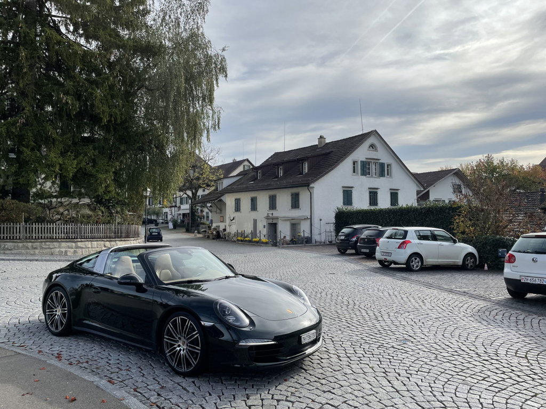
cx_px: 273
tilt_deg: +2.8
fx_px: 410
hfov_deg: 67.3
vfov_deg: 53.1
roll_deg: +0.7
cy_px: 204
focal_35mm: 26
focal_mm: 4.2
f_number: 1.6
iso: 32
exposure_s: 1/3300
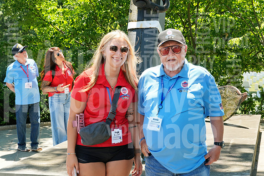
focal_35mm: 70
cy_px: 88
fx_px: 517
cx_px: 132
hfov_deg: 28.6
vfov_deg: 19.3
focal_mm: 47
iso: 200
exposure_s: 1/80
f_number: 10
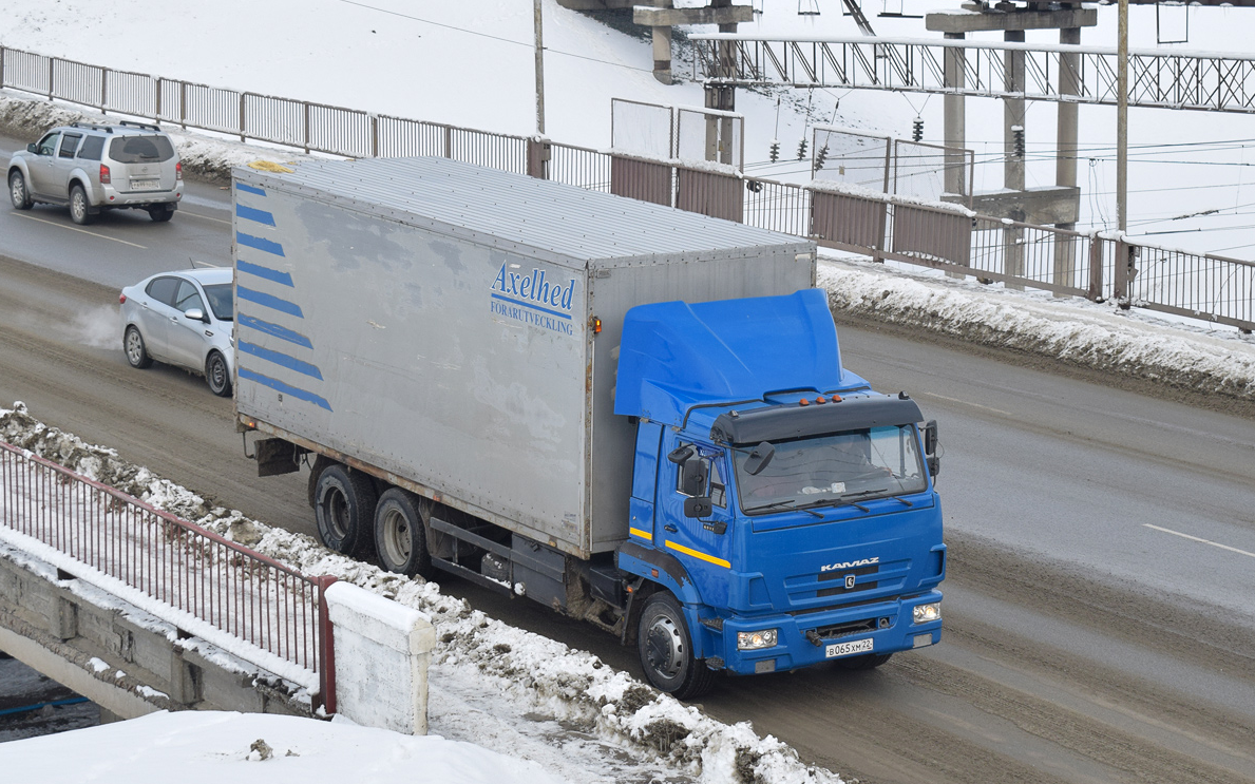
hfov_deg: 29.0
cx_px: 629
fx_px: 2428
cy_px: 403
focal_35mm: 71
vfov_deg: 18.3
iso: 400
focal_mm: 46
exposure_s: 1/800
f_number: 6.3
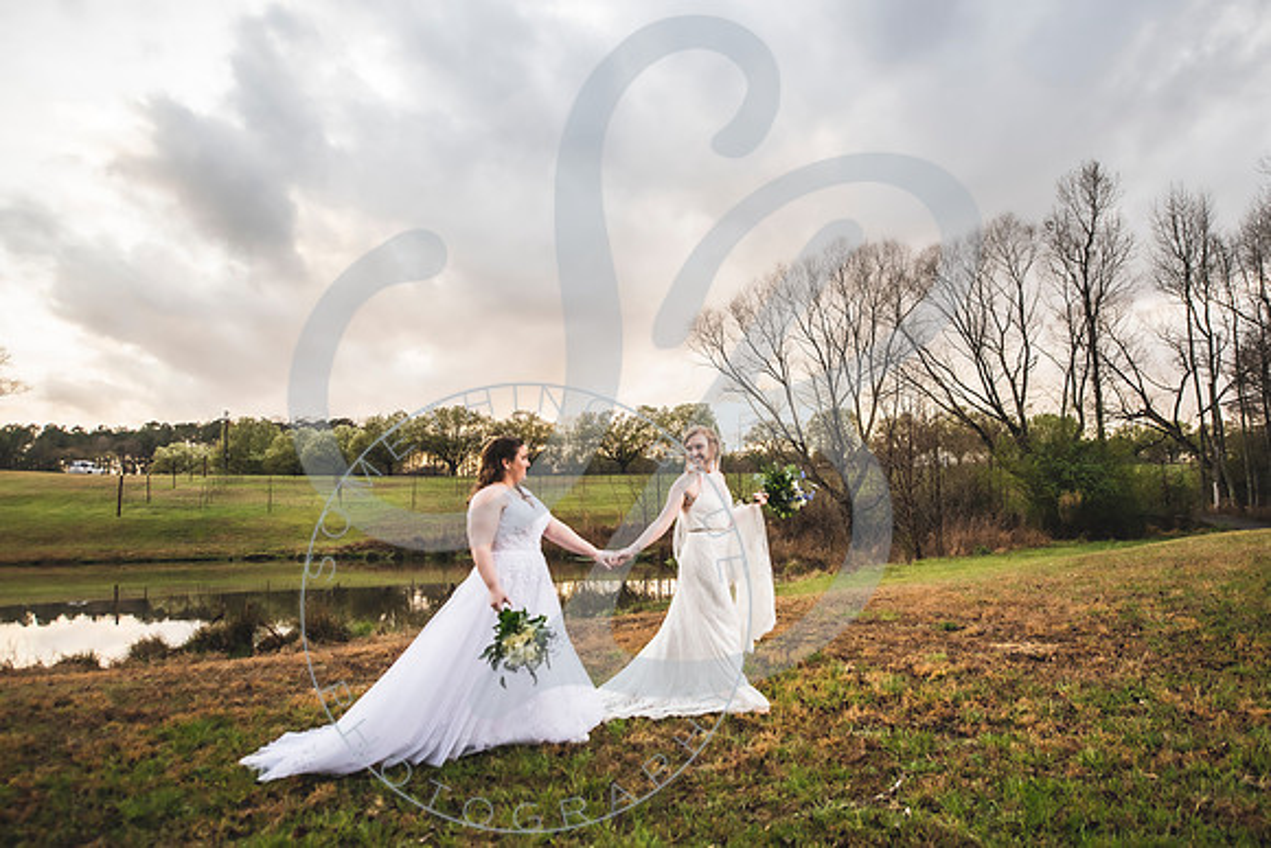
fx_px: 922
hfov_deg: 69.1
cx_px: 682
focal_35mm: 26
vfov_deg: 49.4
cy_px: 447
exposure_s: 1/500
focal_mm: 24
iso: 320
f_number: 2.8
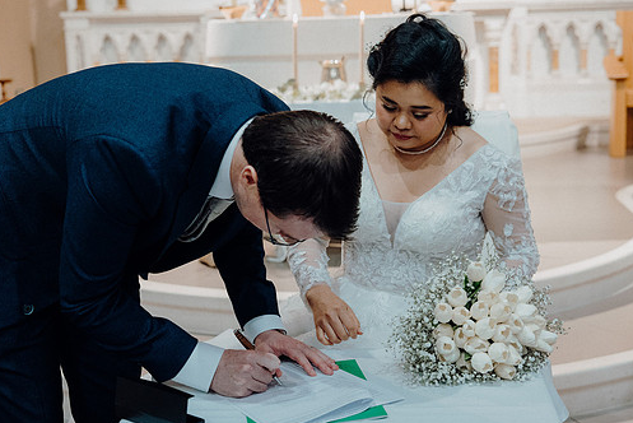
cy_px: 215
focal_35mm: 56
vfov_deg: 24.2
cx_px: 354
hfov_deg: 35.6
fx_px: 985
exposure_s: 1/160
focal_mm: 48
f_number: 3.5
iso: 2500
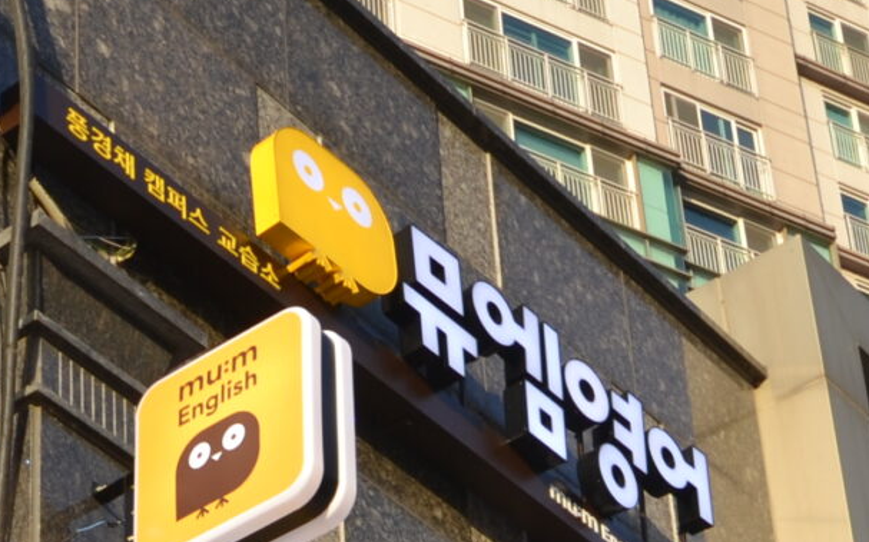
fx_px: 3054
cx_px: 210
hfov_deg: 16.1
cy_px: 741
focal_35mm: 129
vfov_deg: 9.9
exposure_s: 1/125
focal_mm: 20
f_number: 5.6
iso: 100
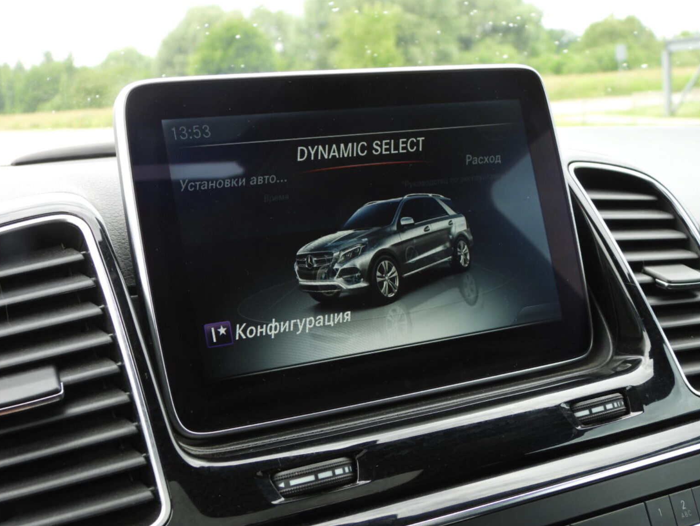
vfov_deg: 28.0
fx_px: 1052
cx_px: 343
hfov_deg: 36.8
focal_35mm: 52
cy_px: 272
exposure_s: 1/50
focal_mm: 9
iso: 100
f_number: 3.2
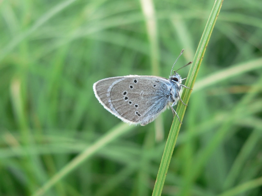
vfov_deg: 27.0
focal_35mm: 54
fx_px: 409
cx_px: 131
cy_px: 98
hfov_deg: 35.5
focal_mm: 9
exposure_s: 1/10
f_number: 2.8
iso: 100
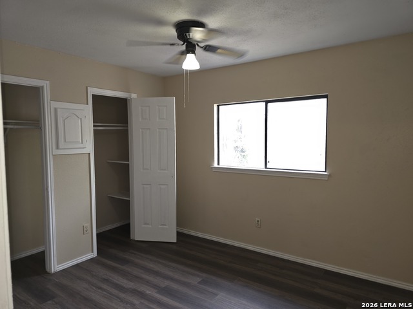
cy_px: 154
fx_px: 274
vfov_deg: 58.9
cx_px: 206
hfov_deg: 73.9
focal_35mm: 23
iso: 100
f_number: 1.7
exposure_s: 1/40
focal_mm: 6.3
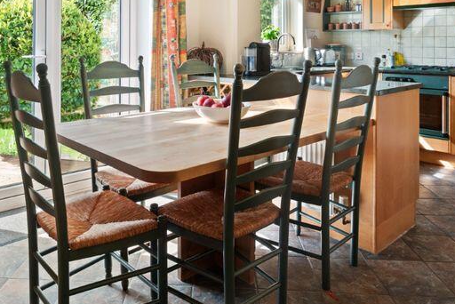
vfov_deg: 39.2
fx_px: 405
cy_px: 52
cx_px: 183
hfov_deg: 58.2
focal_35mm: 32
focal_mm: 16
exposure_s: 1/3
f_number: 8
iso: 400
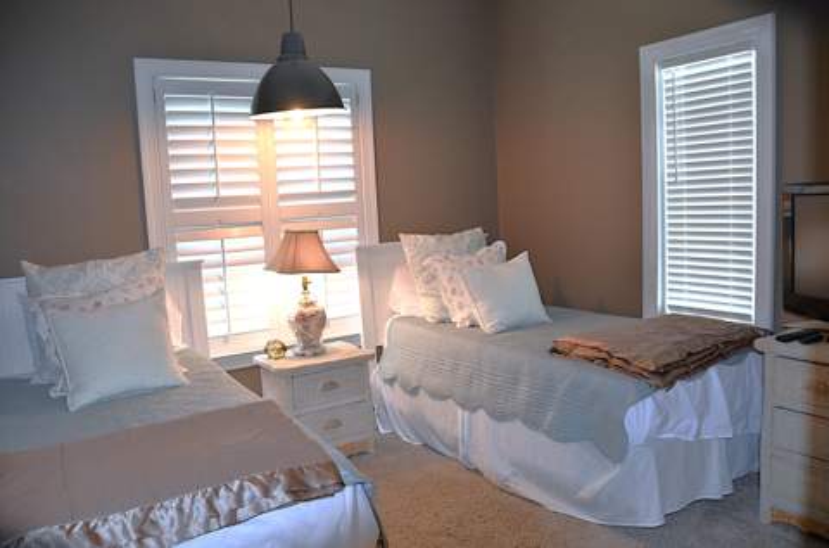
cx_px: 414
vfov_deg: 47.7
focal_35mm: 27
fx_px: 620
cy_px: 274
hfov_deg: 67.5
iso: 450
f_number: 3.5
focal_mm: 18
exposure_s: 1/60
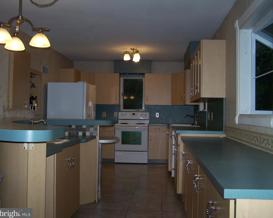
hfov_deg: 45.8
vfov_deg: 37.3
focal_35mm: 40
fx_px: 323
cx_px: 144
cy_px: 110
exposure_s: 1/60
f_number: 2.8
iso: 80
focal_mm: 6.3
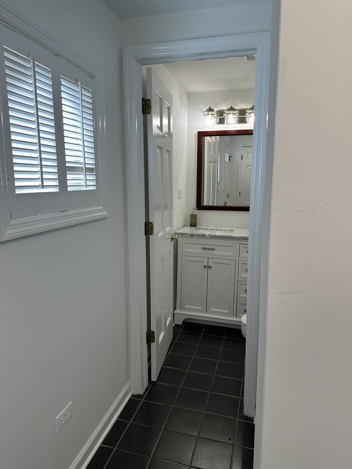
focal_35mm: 24
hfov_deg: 56.8
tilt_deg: -8.9
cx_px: 176
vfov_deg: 71.6
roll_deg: -1.5
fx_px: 325
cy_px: 234
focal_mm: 6.86
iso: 64
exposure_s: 1/134
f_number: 1.78
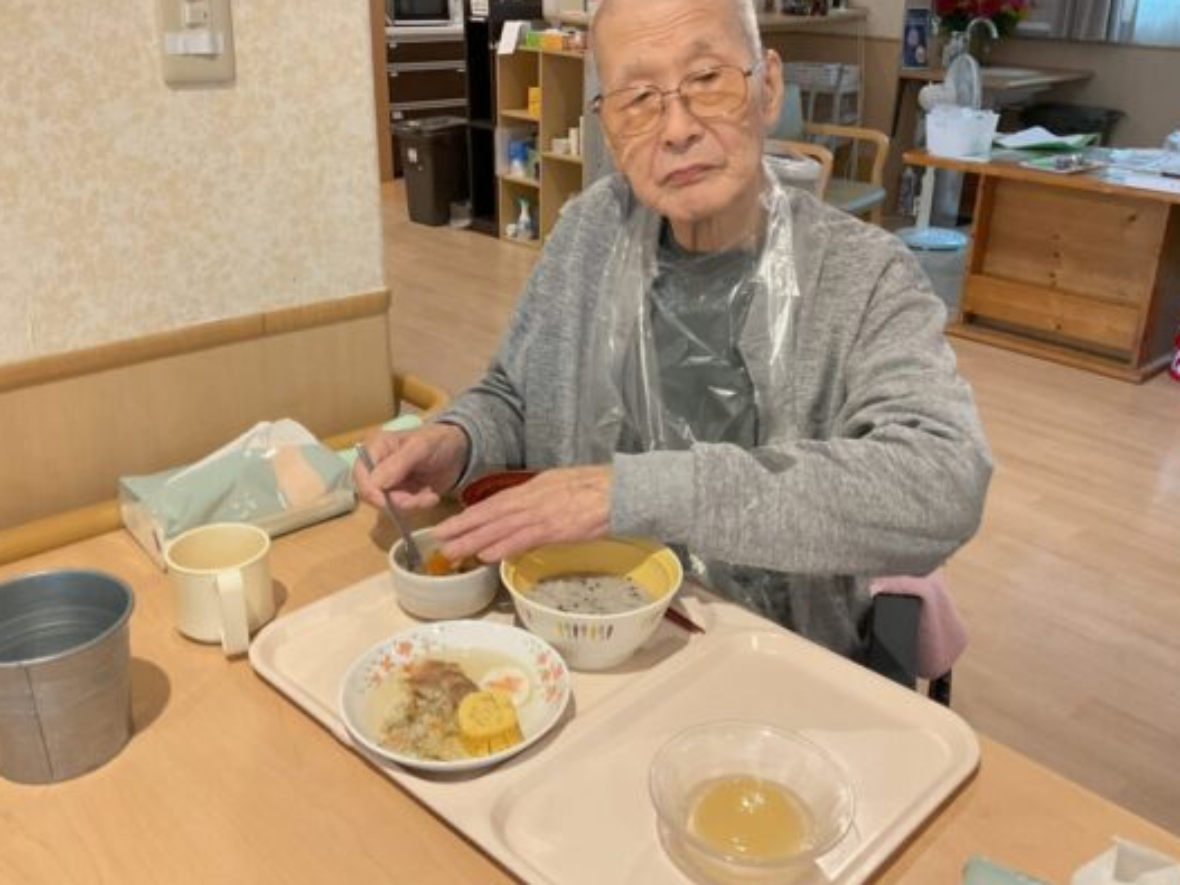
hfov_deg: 55.4
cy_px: 423
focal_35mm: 33
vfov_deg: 42.9
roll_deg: +0.1
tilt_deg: -21.6
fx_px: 1125
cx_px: 589
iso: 125
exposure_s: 1/60
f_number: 1.8
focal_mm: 3
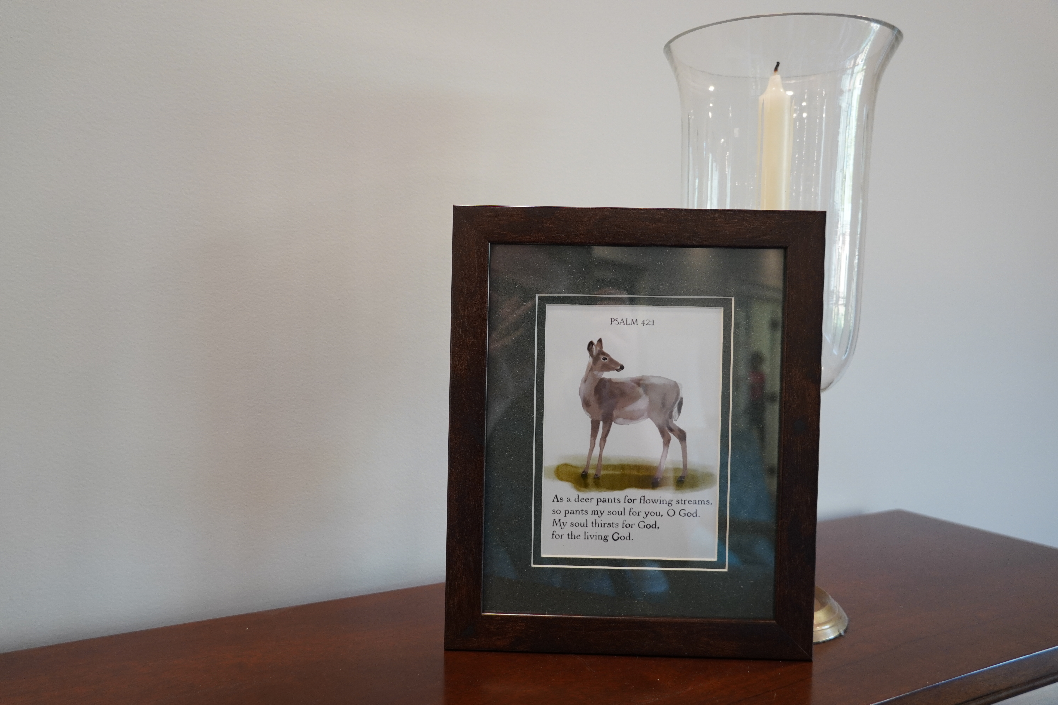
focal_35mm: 33
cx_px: 529
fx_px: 970
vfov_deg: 40.0
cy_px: 352
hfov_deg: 57.2
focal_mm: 22
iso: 640
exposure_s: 1/30
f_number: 4
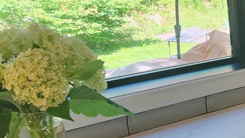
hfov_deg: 20.9
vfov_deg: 13.8
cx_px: 362
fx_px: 565
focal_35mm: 87
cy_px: 113
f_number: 1.8
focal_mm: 6.4
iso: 64
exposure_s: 1/120
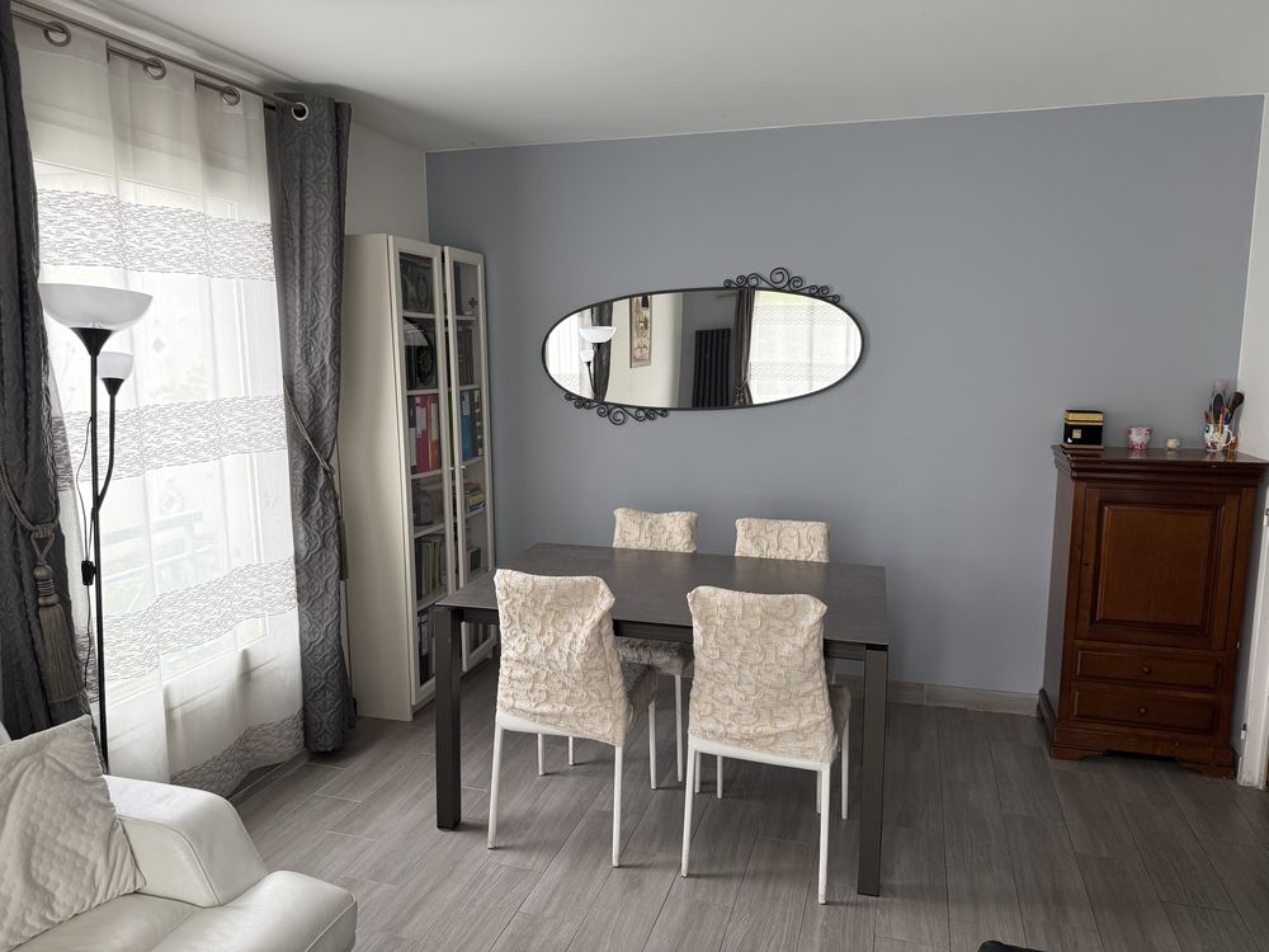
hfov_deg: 71.6
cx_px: 634
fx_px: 880
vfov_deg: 56.8
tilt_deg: -9.8
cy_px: 476
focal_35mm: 24
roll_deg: +0.0
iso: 100
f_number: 1.78
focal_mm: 6.76
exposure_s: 1/121
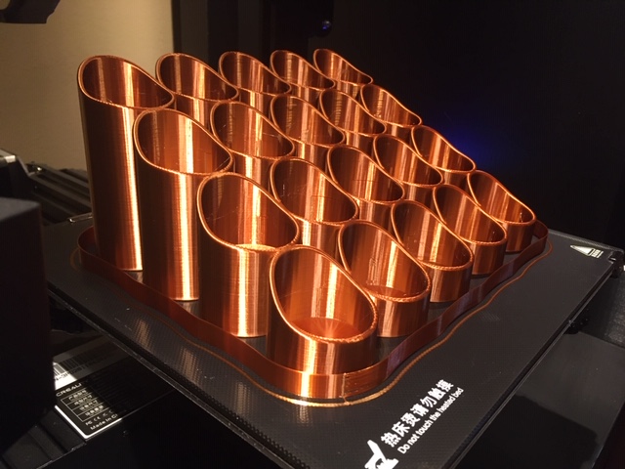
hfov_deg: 61.7
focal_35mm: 29
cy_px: 234
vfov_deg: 48.2
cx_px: 312
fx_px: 524
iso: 200
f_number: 2.2
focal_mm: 4.15
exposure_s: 1/30
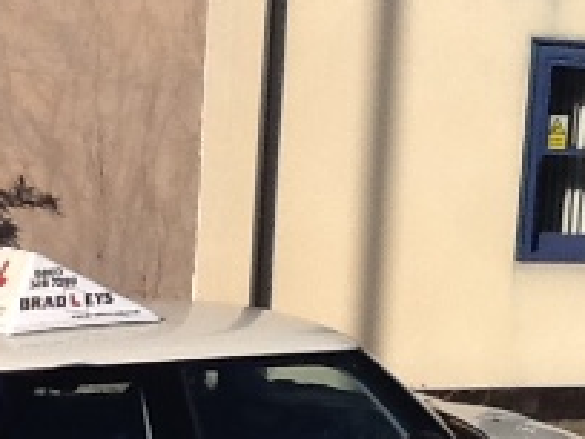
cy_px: 340
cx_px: 146
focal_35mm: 108
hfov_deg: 18.1
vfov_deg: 13.6
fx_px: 1825
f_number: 2.4
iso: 40
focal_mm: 2.03
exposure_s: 1/2058
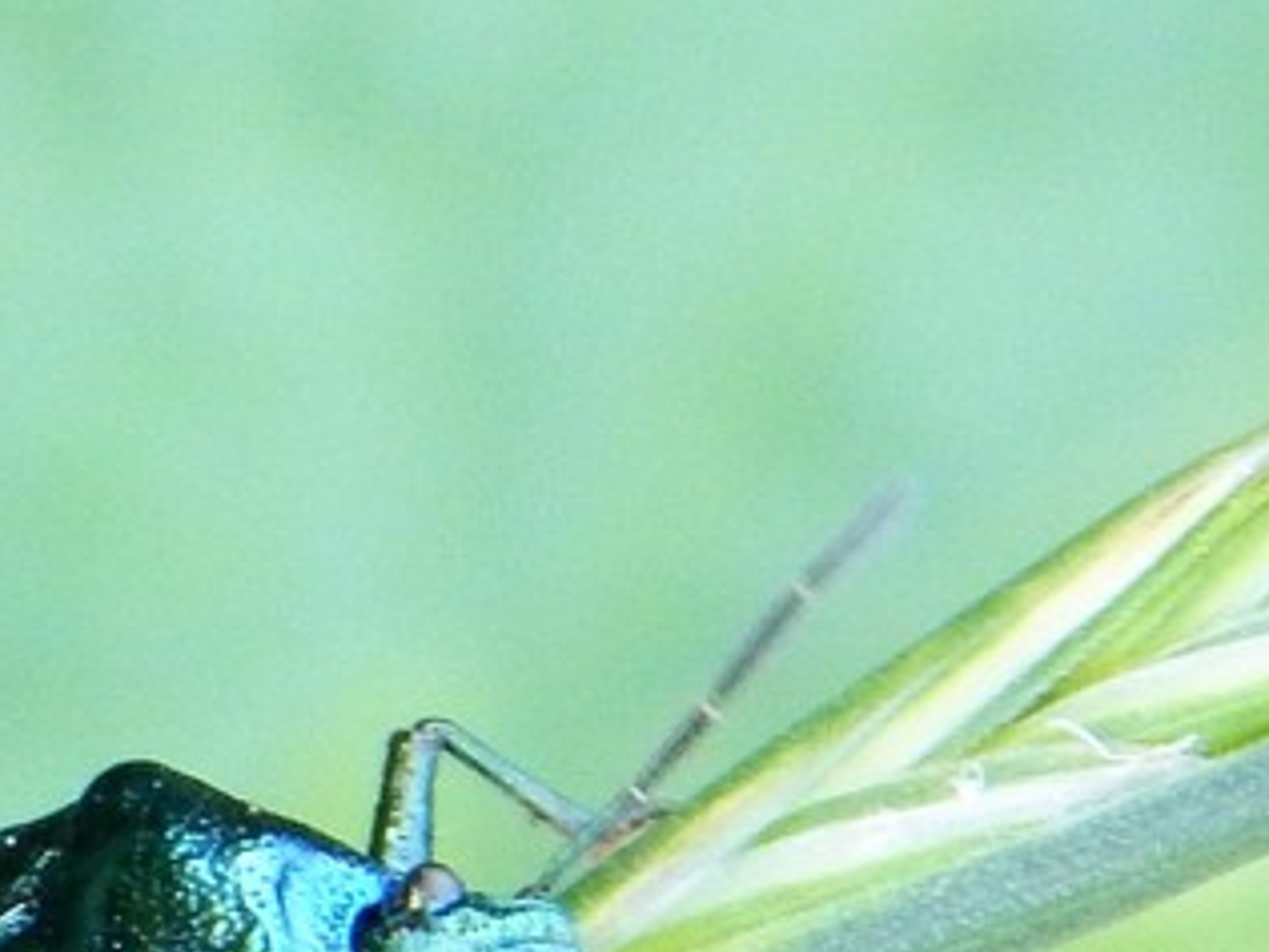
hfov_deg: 6.4
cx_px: 94
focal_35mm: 308
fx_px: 11291
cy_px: 1141
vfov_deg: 4.8
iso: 400
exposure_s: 1/200
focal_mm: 20.5
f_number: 4.6
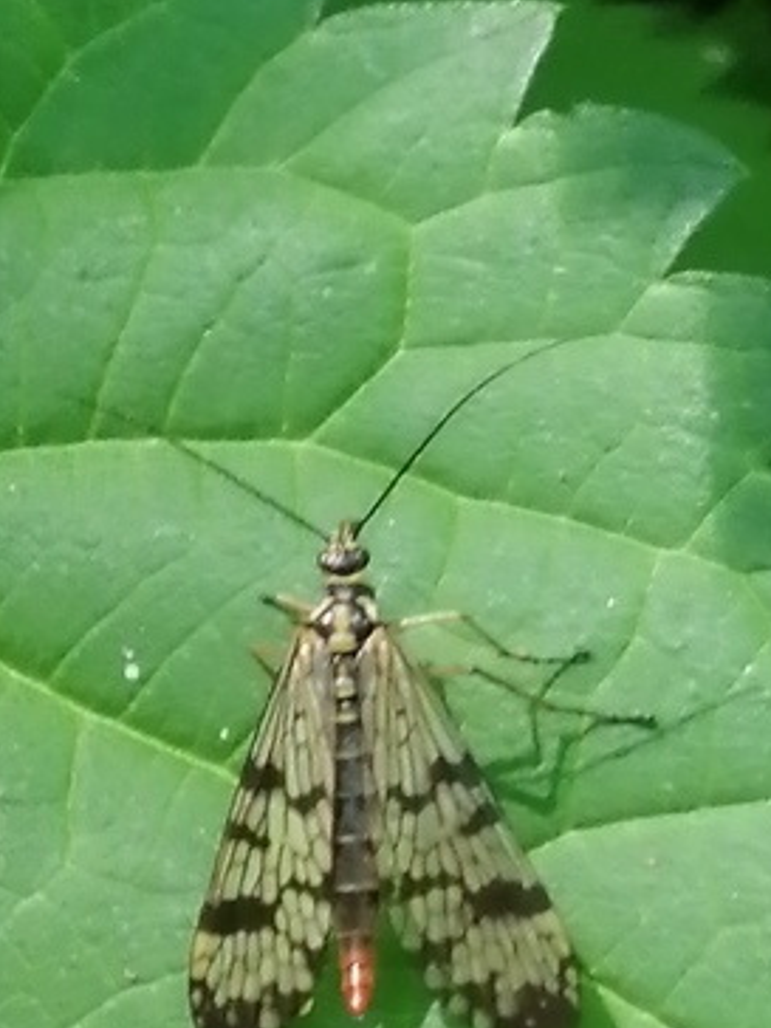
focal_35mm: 183
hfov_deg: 8.1
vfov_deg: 10.8
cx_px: 582
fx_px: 5435
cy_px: 633
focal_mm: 3.46
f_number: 1.8
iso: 50
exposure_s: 1/90
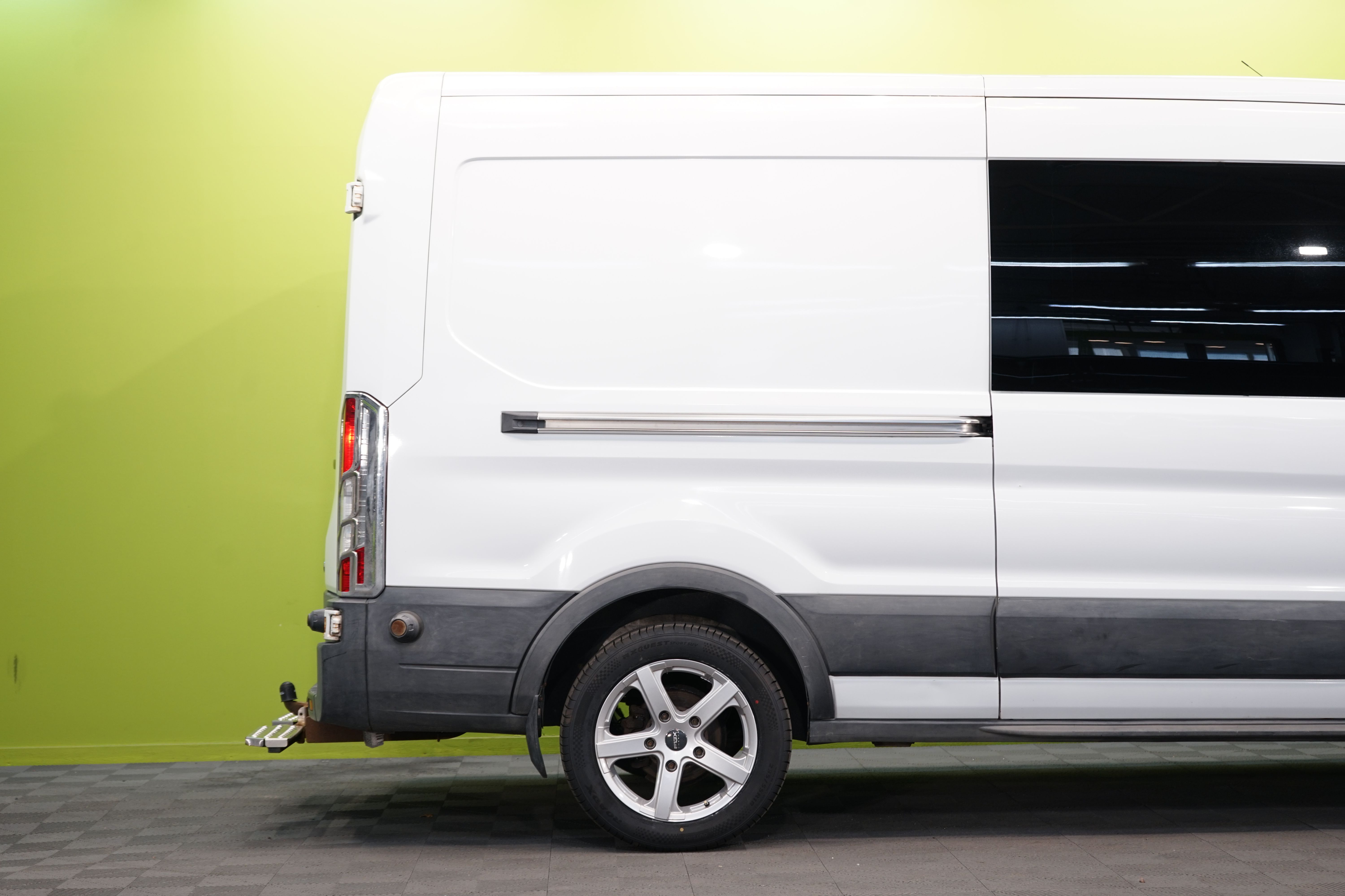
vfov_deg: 22.3
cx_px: 672
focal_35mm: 61
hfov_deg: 32.9
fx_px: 2279
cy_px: 448
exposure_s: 1/25
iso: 320
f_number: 5.6
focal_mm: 61
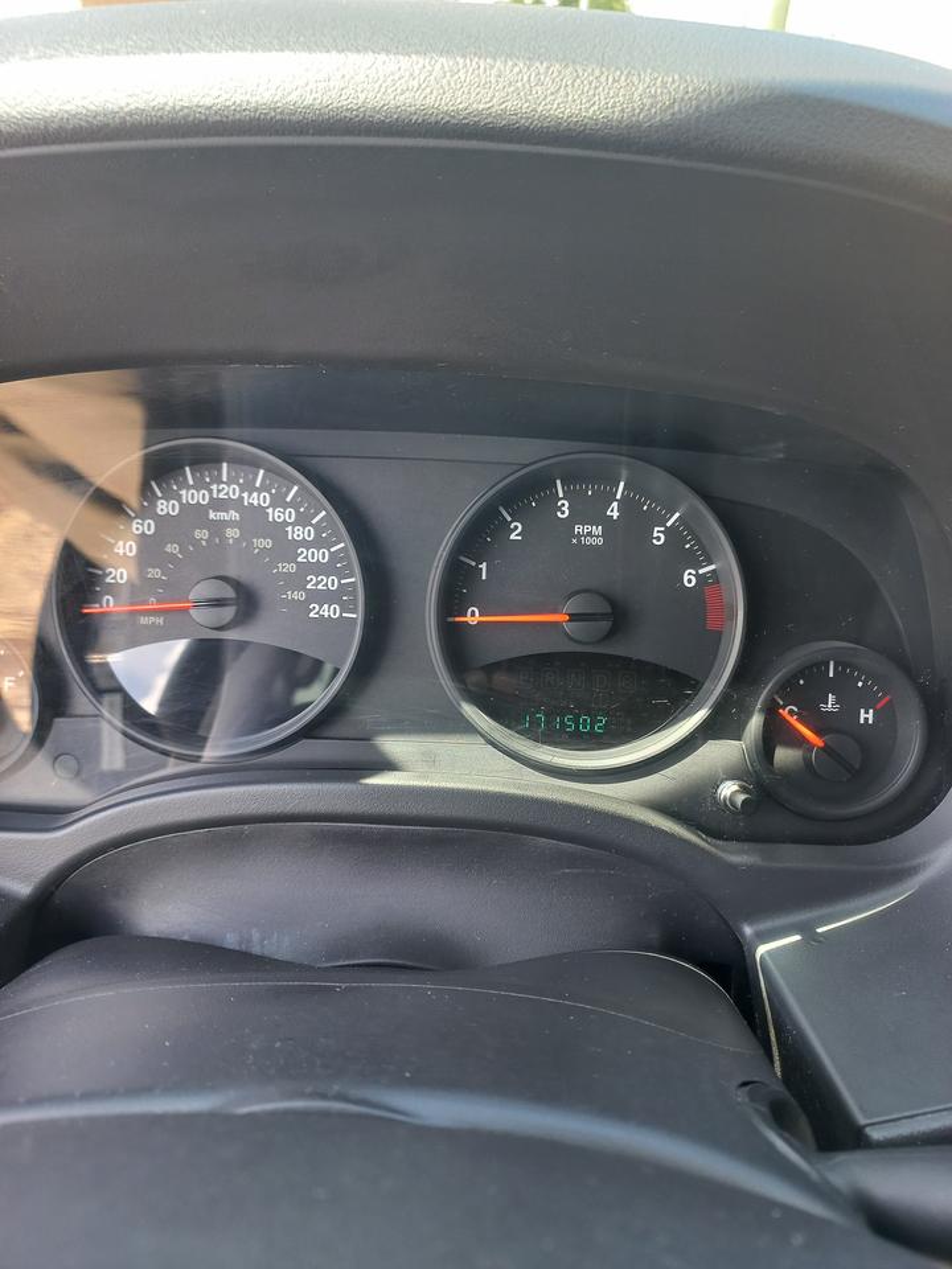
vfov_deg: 69.4
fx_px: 917
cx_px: 476
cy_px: 634
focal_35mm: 25
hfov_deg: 54.9
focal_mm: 4.6
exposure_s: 1/60
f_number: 1.8
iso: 50
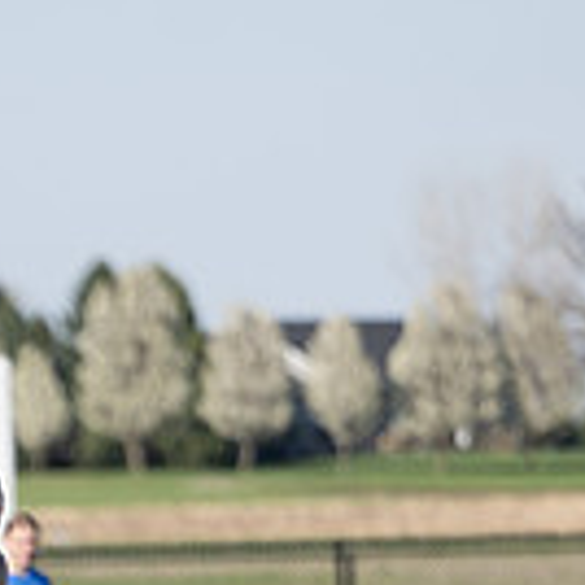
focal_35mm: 598
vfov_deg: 2.9
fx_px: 11434
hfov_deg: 2.9
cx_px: -9
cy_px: 965
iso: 100
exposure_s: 1/1250
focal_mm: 140
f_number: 3.2
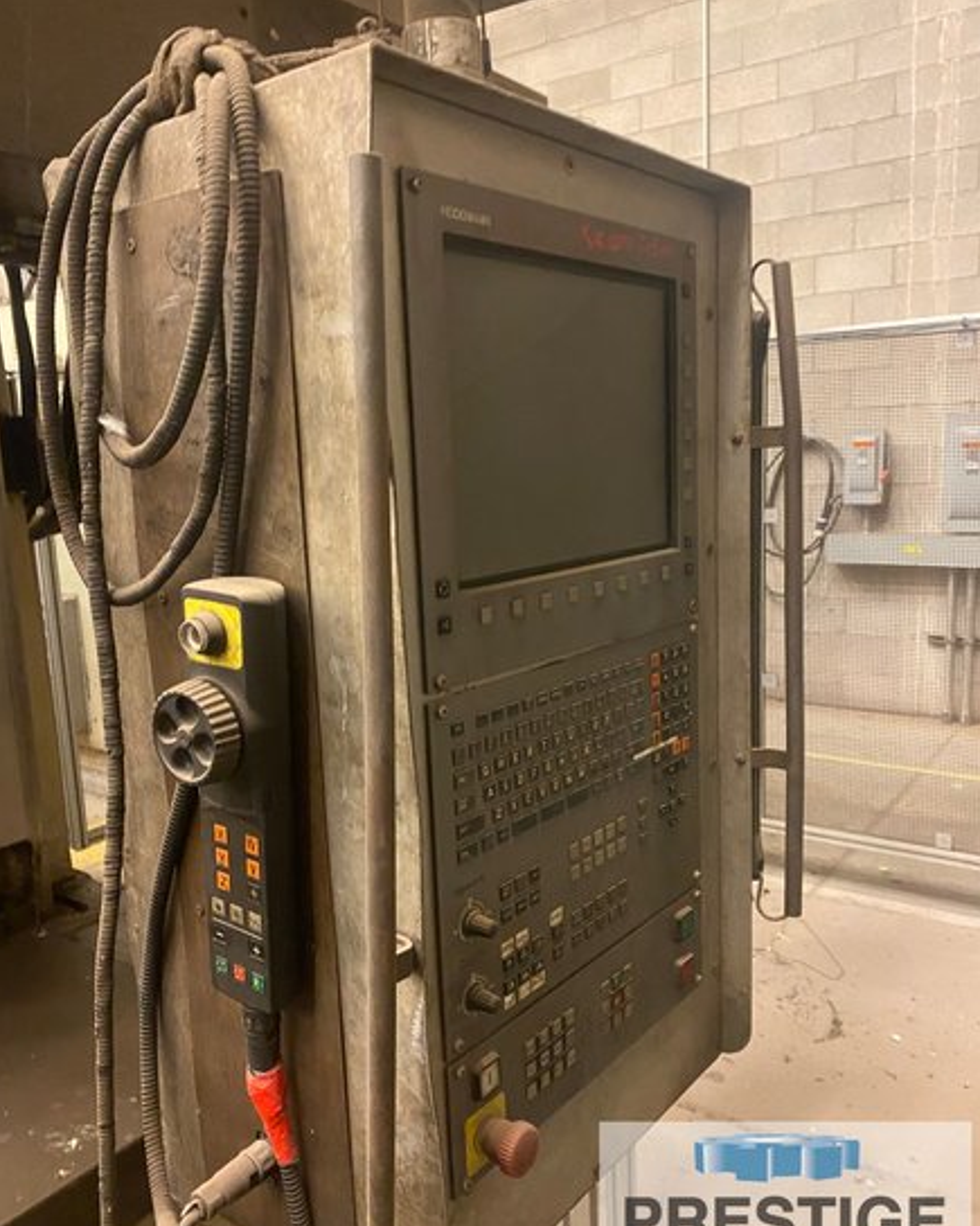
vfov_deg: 62.2
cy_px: 629
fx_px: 1015
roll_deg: +2.0
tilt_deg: -10.6
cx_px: 484
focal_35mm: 28
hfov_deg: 51.5
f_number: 1.8
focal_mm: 4.25
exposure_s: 1/30
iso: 640
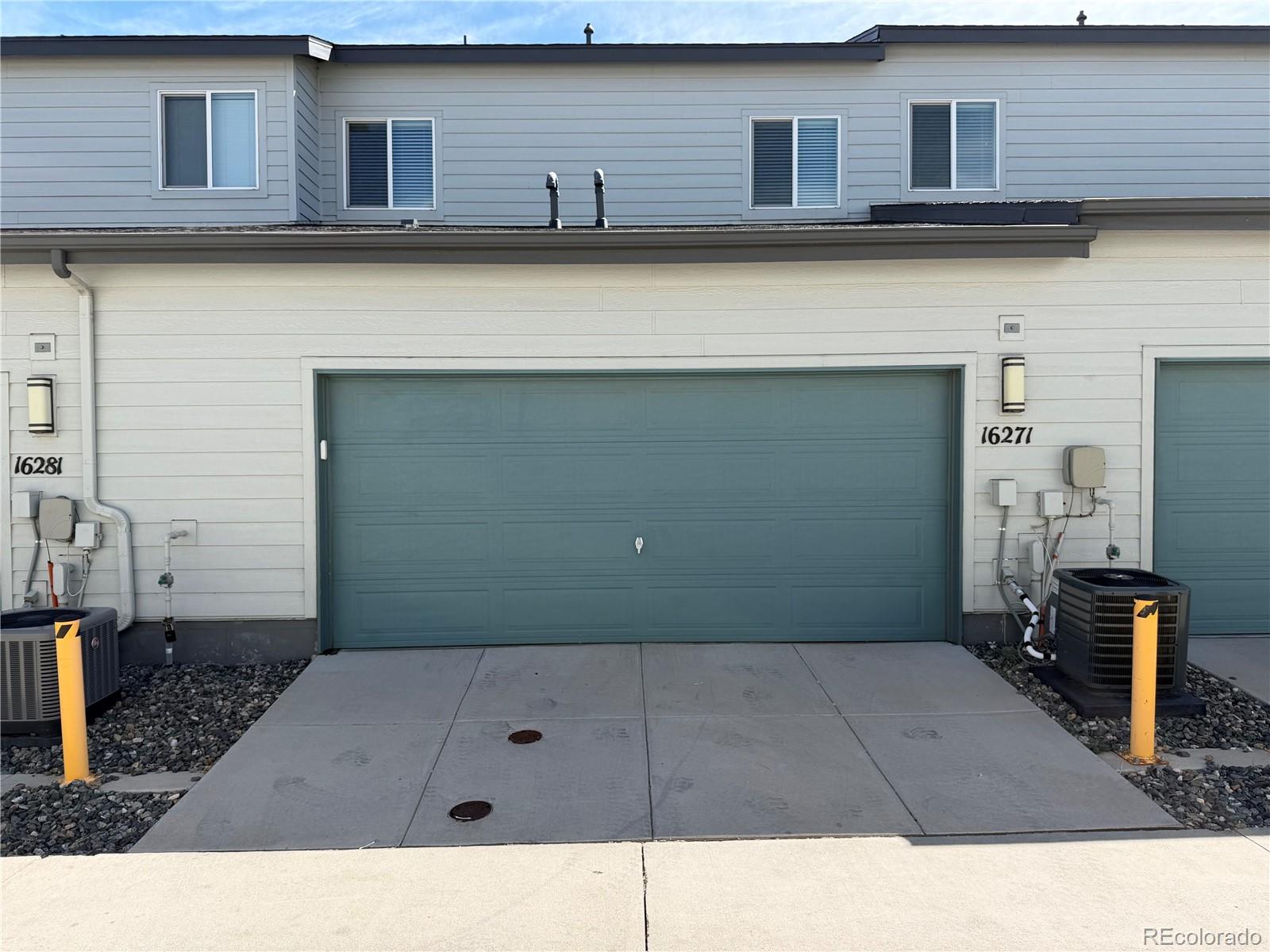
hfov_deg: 71.6
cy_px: 476
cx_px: 635
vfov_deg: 56.8
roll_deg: +1.3
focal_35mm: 24
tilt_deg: -2.7
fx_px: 881
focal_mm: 6.76
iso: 80
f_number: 1.78
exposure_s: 1/2370
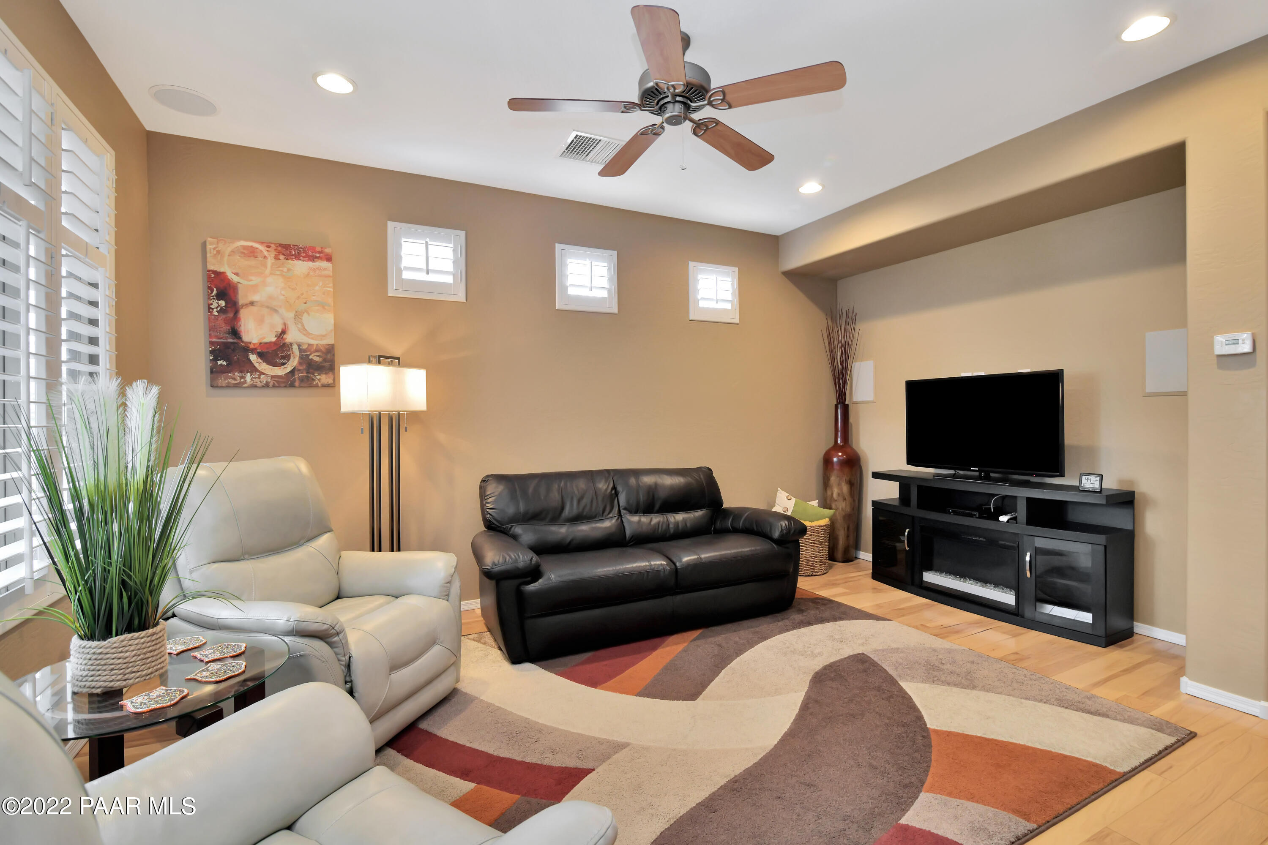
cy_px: 422
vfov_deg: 73.7
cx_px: 634
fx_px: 564
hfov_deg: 96.7
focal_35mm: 16
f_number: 7.1
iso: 500
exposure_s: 1/30
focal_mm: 16
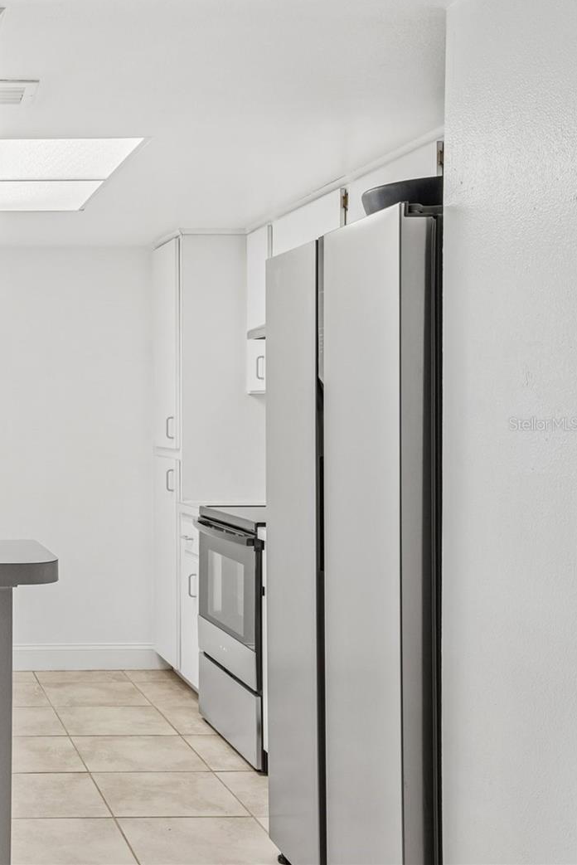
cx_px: -80
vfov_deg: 42.7
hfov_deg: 26.6
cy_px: 424
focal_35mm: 46
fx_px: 1105
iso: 500
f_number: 8
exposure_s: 1/50
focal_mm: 20
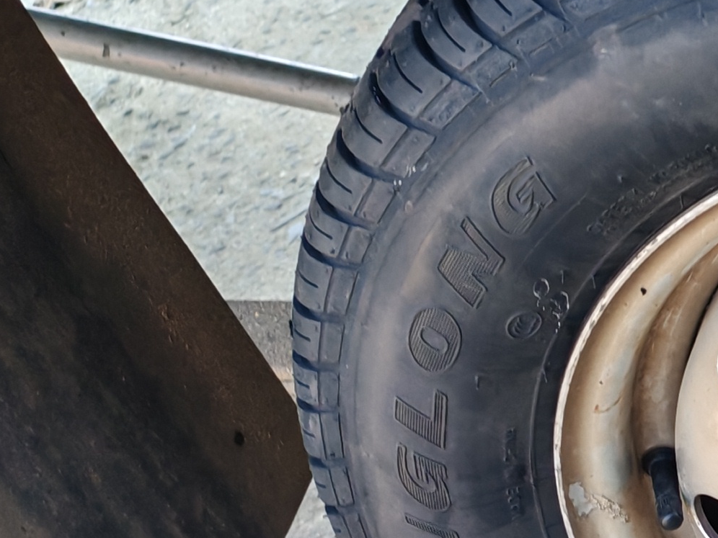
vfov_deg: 13.3
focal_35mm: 111
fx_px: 2302
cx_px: 1379
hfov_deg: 14.9
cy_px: 439
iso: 50
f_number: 1.95
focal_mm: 5.52
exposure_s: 1/130
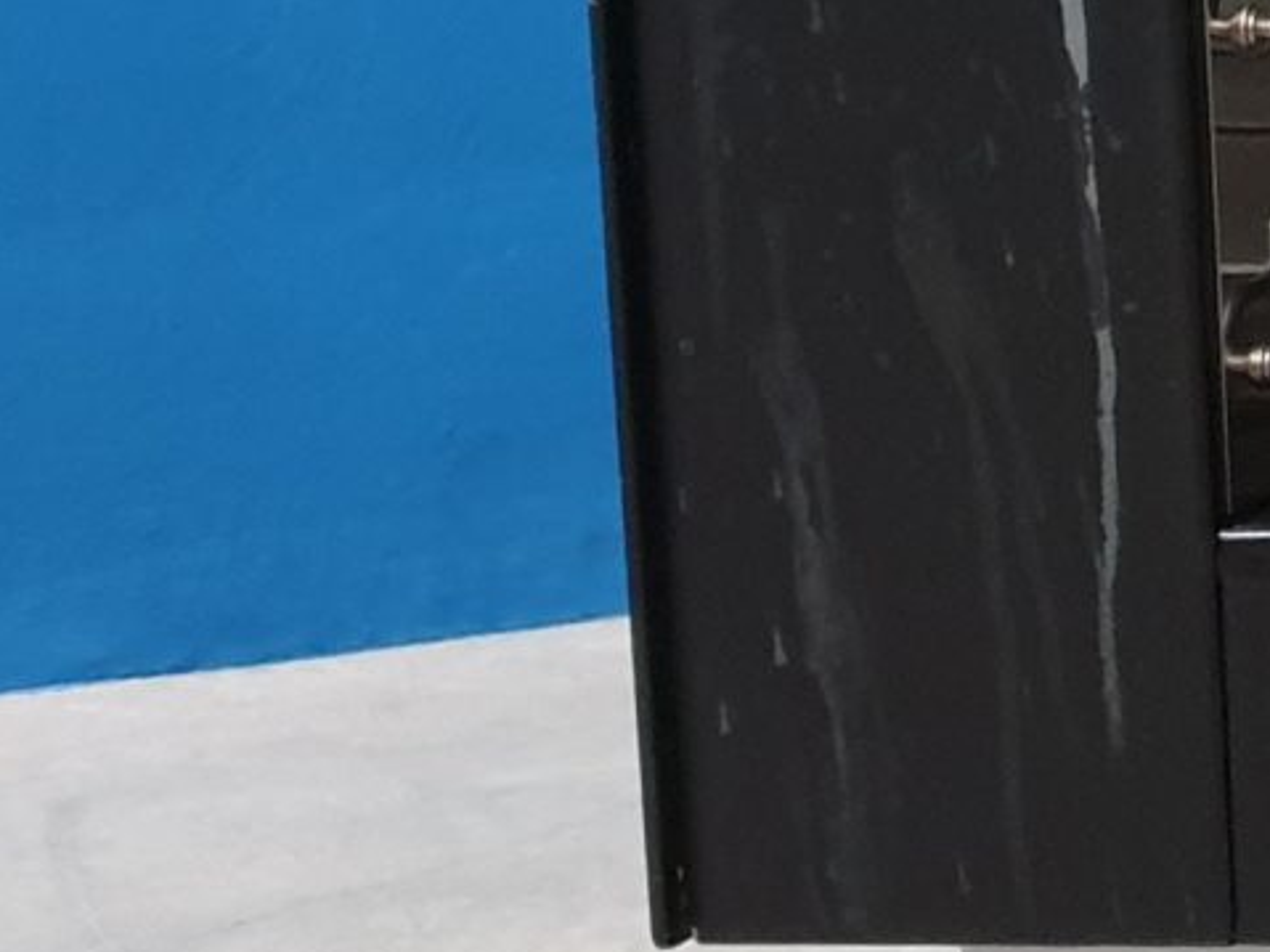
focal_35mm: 139
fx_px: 5098
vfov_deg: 10.6
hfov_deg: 11.2
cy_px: 207
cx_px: 3285
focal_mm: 4.3
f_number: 1.5
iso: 320
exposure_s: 1/50
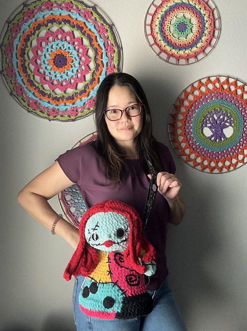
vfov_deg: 60.0
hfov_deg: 46.7
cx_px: 124
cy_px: 166
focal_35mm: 30
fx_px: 286
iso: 64
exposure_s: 1/60
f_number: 1.9
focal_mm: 2.69
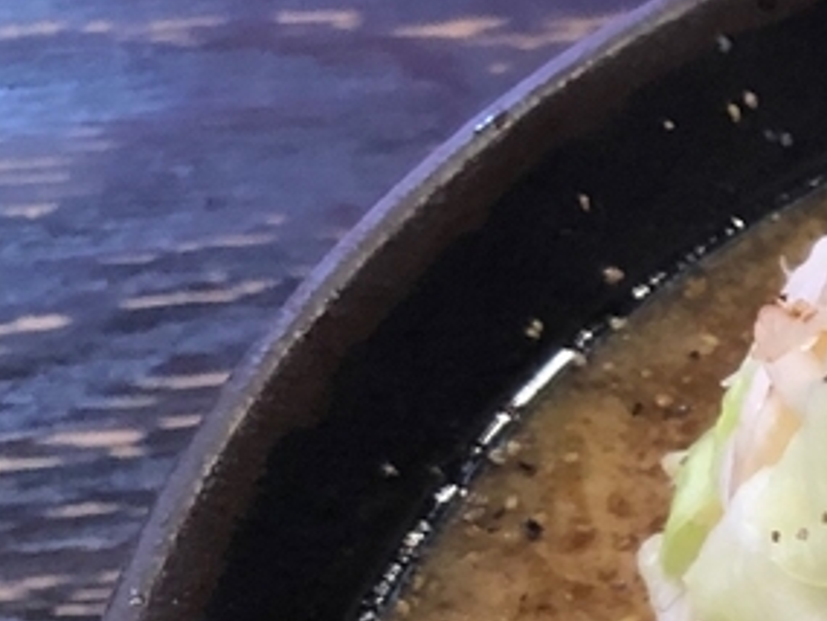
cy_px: 1001
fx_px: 2820
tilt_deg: -61.4
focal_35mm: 118
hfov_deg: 14.9
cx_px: 1416
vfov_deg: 11.9
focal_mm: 3.99
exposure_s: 1/15
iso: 80
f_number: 1.8
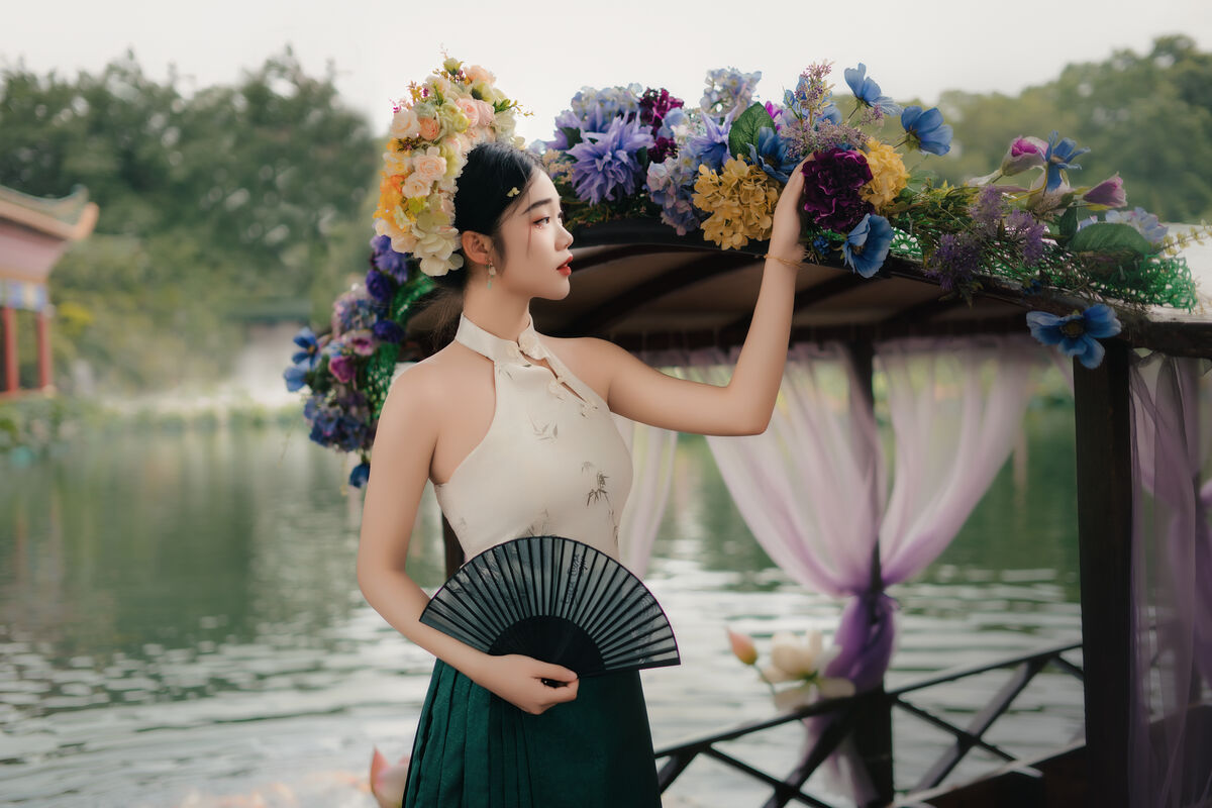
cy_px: 404
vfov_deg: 27.0
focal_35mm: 50
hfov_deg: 39.6
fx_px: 1683
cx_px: 606
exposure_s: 1/125
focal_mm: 50
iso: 200
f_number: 2
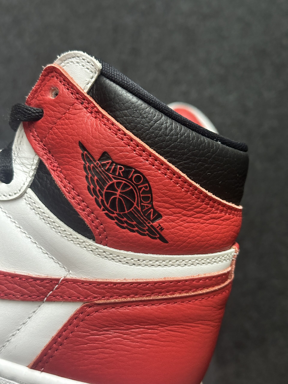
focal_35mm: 48
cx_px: 144
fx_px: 532
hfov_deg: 30.3
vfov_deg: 39.7
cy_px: 192
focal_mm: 6.86
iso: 400
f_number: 1.78
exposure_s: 1/33
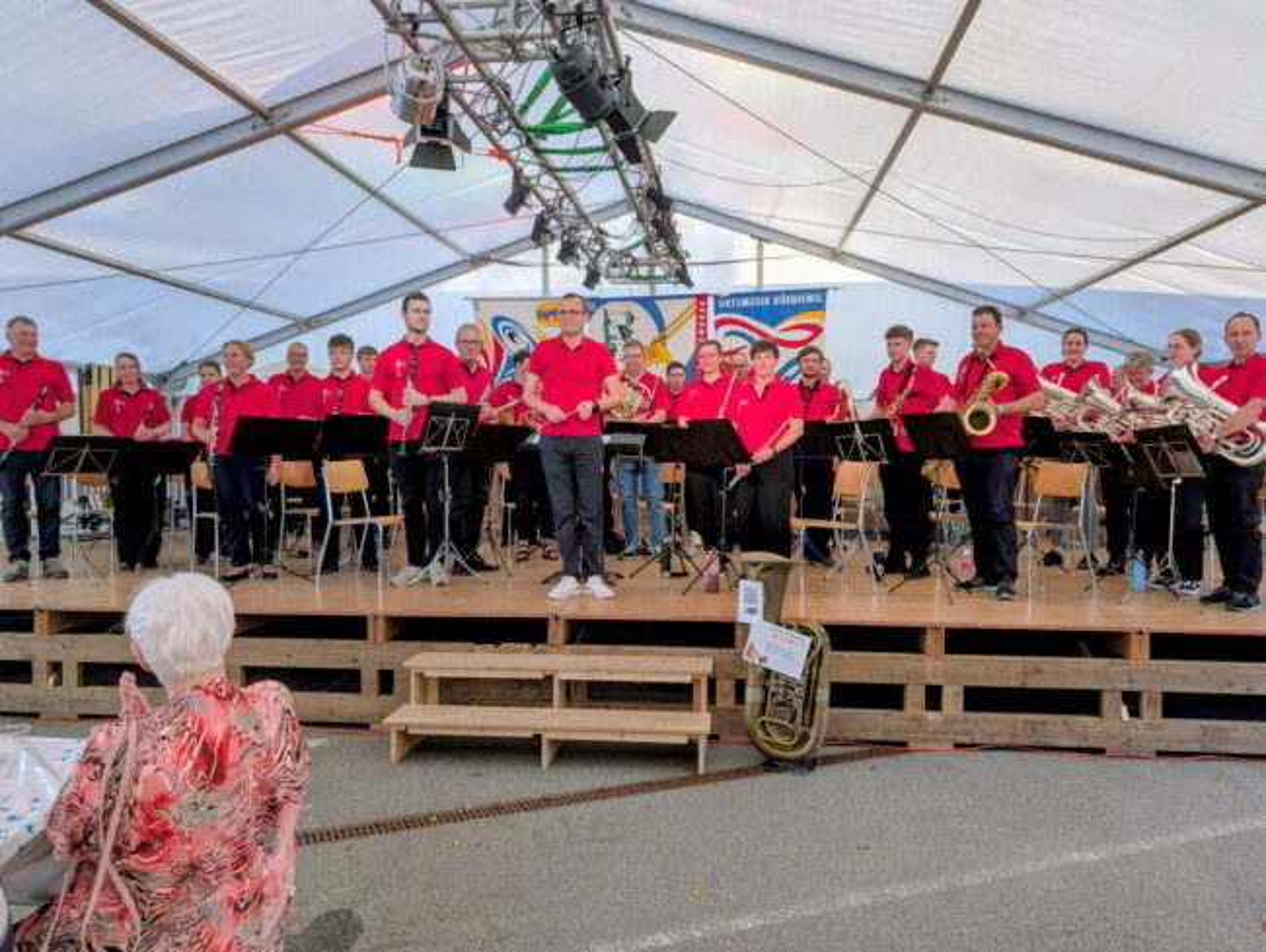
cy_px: 476
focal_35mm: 24
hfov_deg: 71.5
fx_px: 879
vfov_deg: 56.9
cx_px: 633
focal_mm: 6.9
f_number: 1.68
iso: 23
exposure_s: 1/341
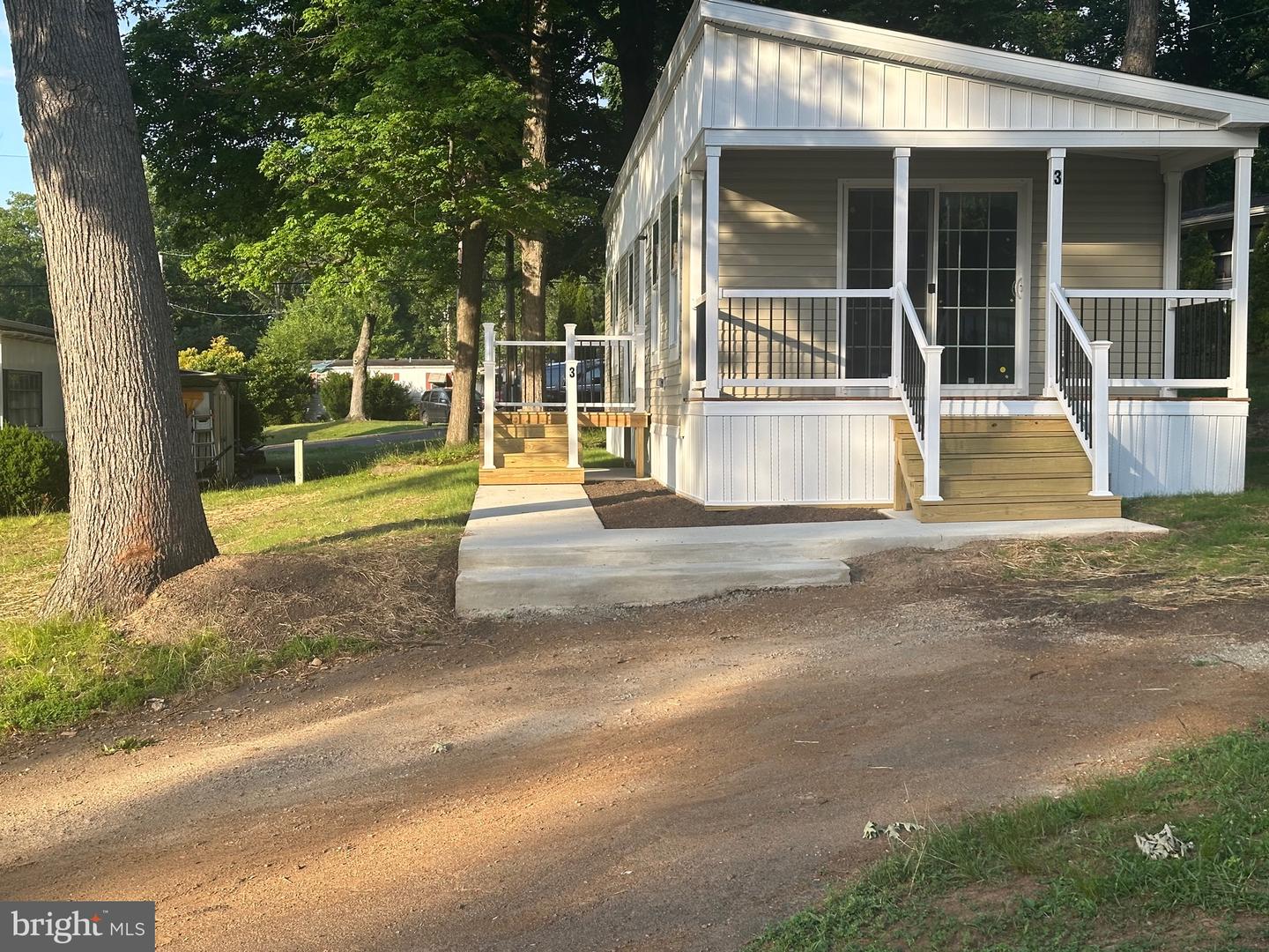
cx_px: 634
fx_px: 1760
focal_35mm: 48
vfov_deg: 30.3
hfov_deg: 39.7
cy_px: 476
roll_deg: +0.3
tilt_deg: -3.6
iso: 64
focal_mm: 6.86
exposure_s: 1/740
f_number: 1.78
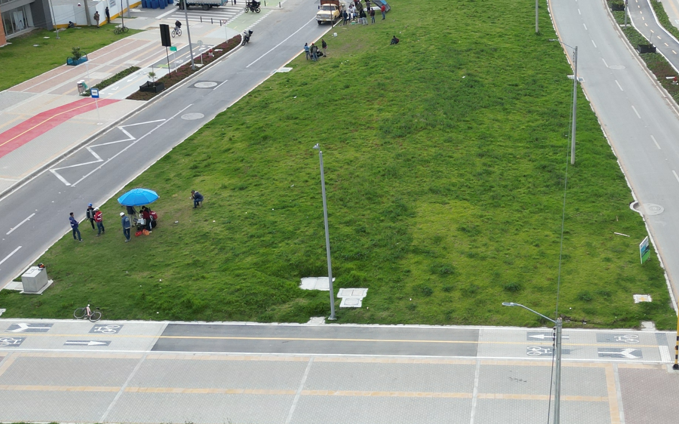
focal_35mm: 56
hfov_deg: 35.6
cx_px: 492
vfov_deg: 23.1
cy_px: 238
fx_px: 1036
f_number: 1.7
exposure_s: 1/1500
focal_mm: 6.72
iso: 100
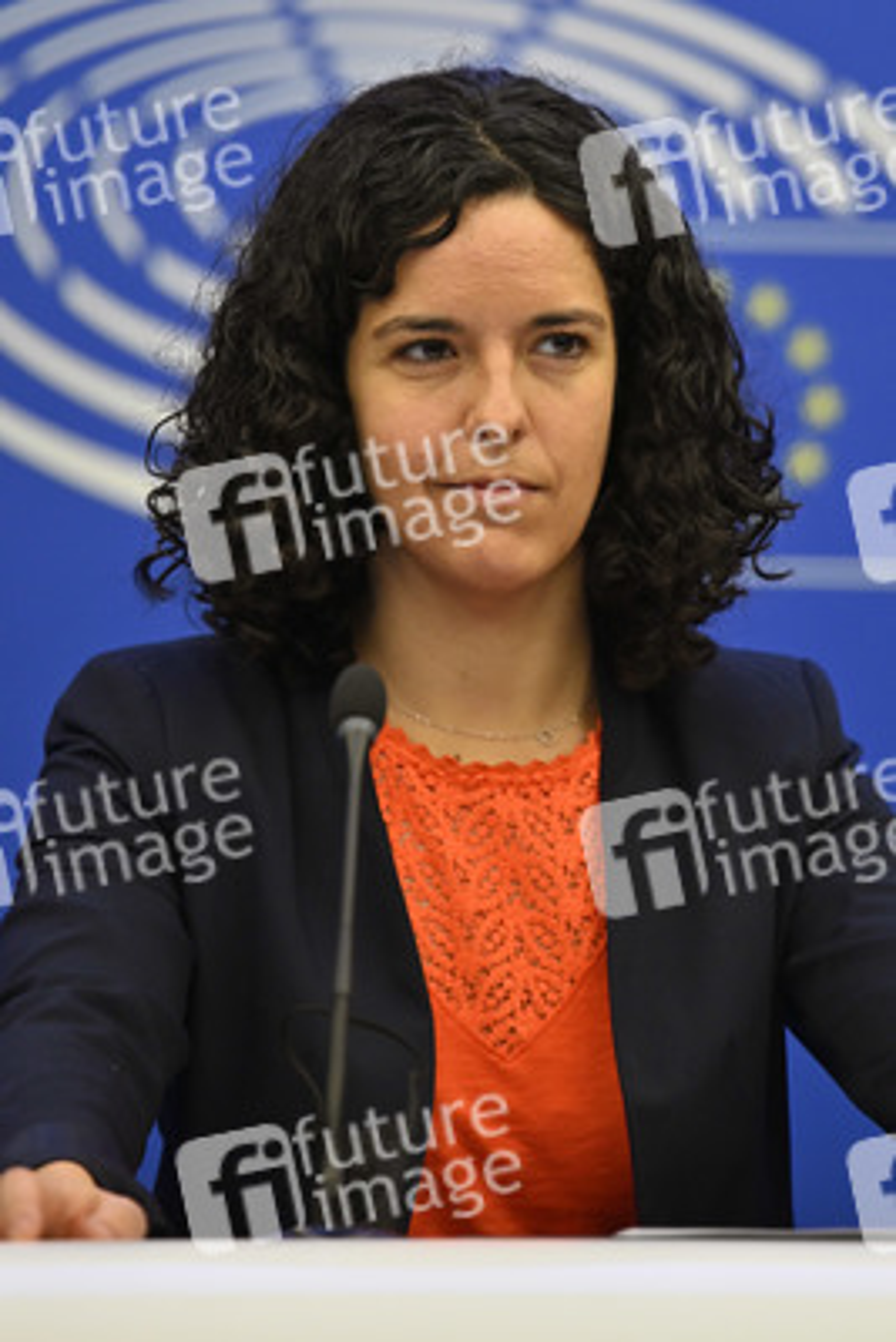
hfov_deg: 6.9
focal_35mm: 200
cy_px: 671
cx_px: 448
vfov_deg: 10.3
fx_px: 7460
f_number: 2.8
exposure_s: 1/250
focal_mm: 200
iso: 1000
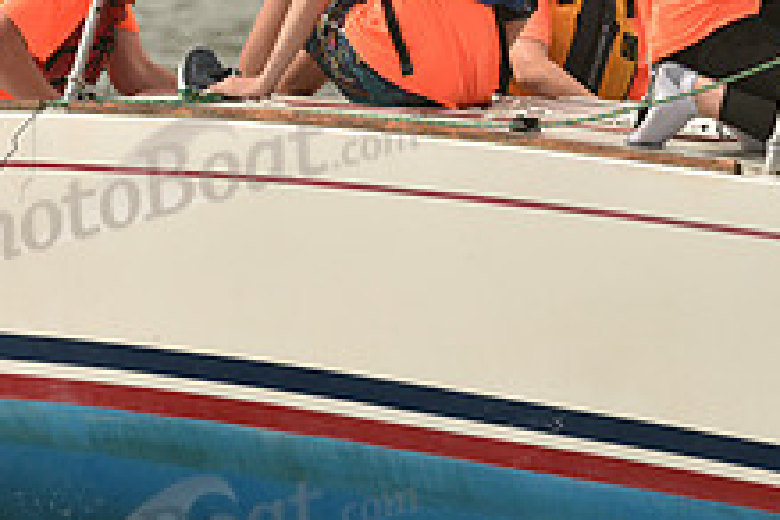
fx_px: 11461
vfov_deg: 2.6
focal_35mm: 529
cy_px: -48
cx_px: 605
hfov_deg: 3.9
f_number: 6.3
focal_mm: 200
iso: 320
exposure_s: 1/1600
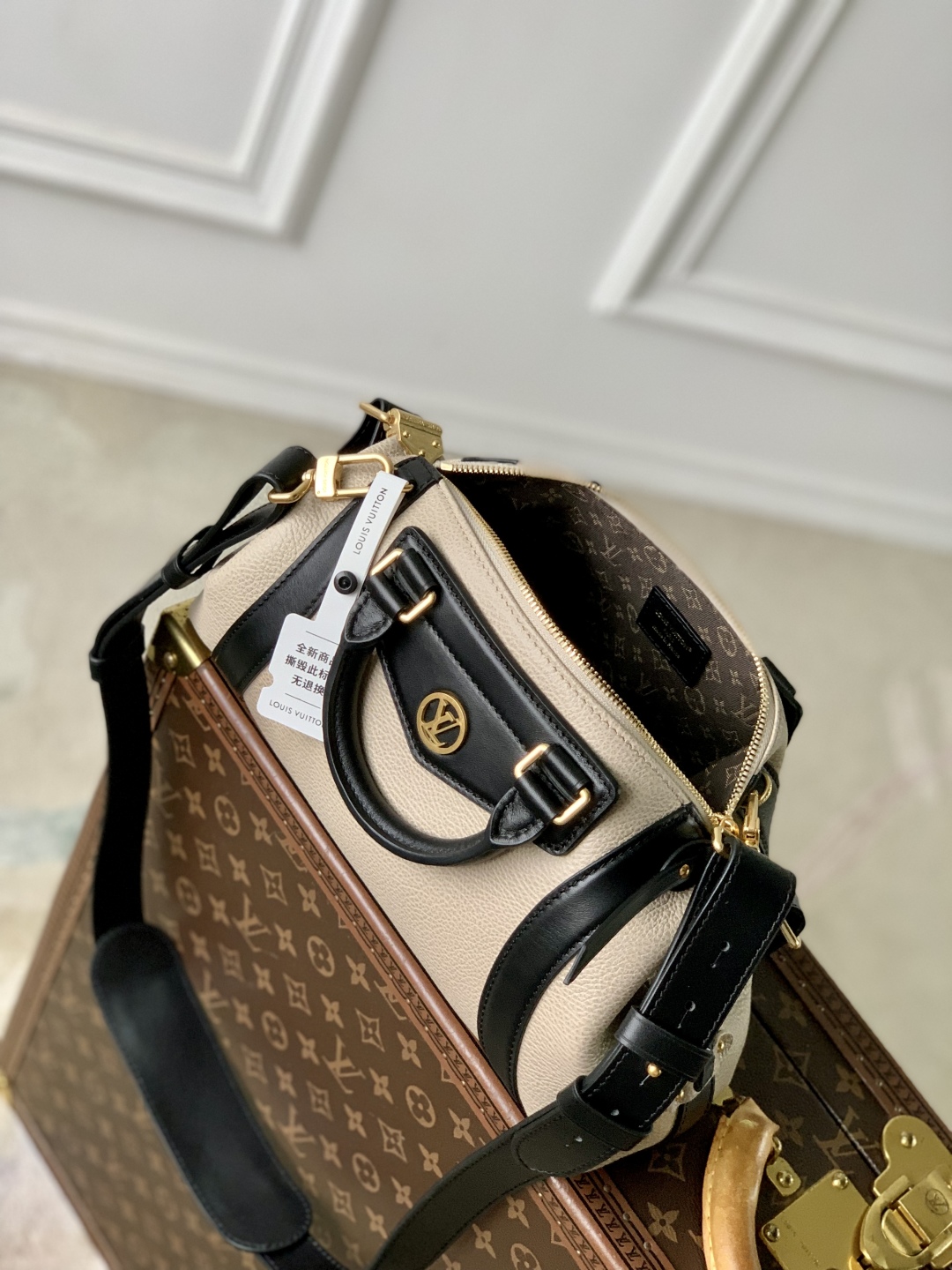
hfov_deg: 28.0
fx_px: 1907
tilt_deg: -47.5
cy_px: 635
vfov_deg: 36.8
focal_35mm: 52
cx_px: 476
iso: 125
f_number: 2.4
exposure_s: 1/106
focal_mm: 6
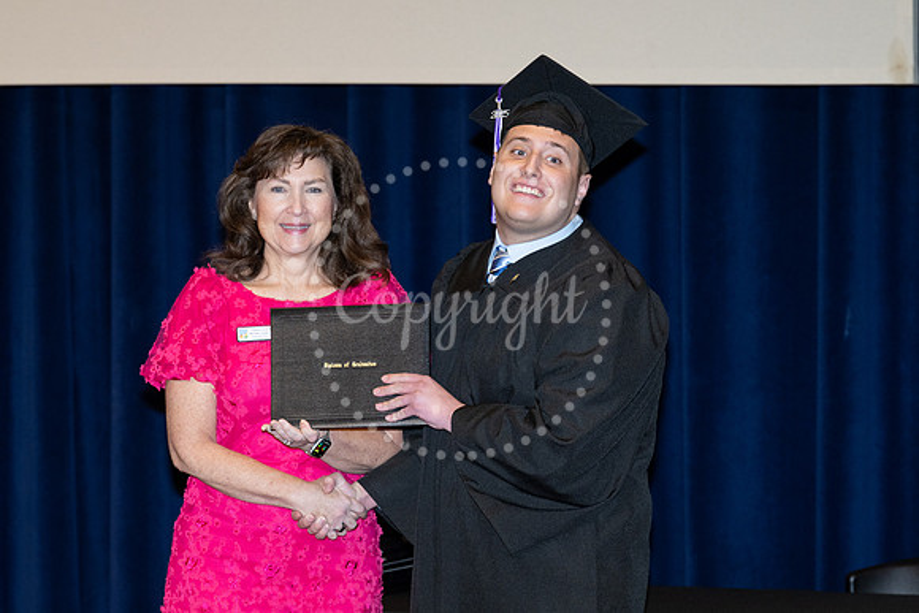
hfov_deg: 13.1
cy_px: 329
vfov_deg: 8.8
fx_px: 3993
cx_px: 464
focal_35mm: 156
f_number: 5.6
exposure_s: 1/200
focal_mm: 120
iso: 1000
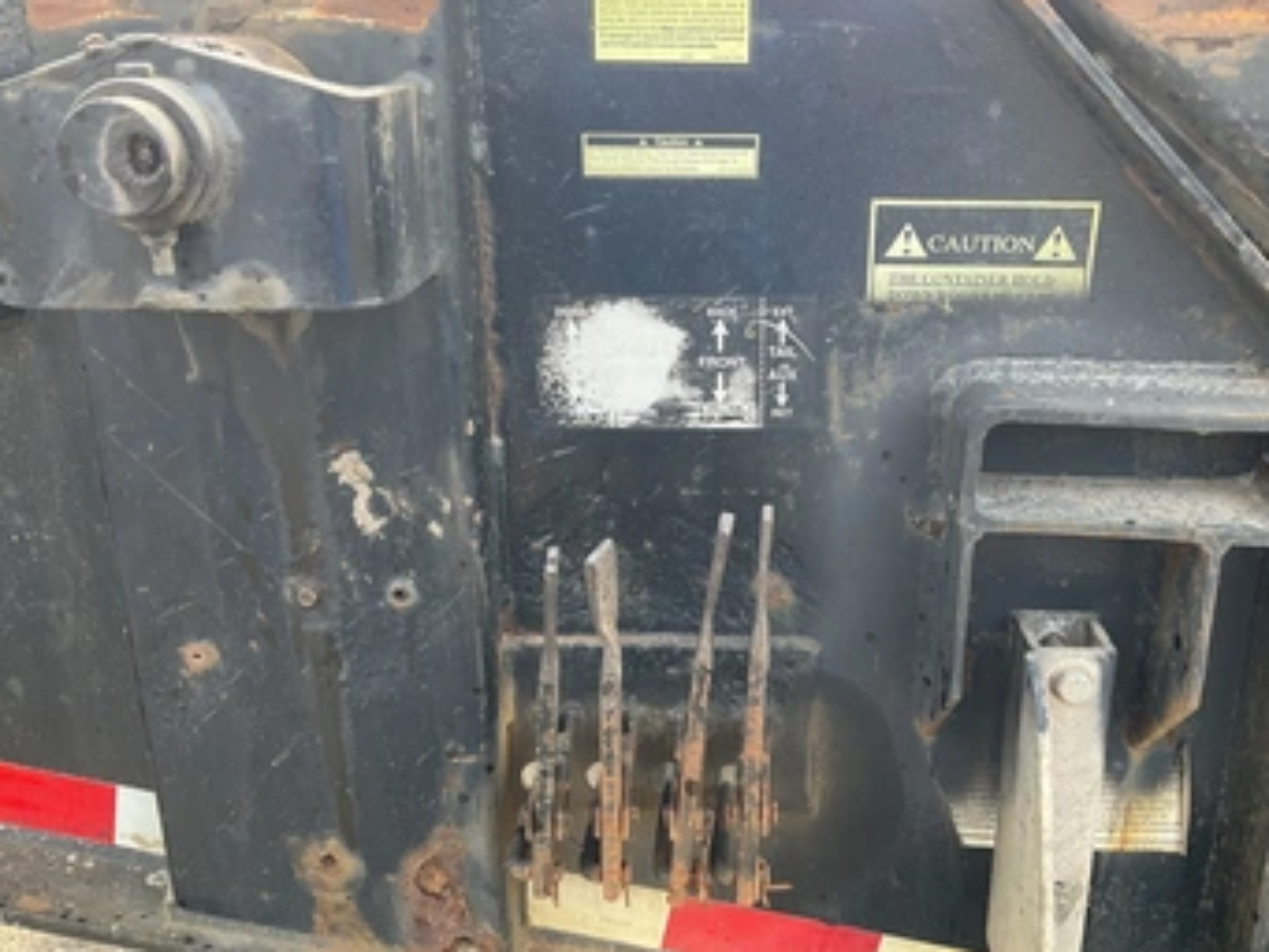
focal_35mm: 34
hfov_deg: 53.9
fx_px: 1247
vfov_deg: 41.8
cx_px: 688
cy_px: 457
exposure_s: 1/122
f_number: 1.8
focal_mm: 3
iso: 20
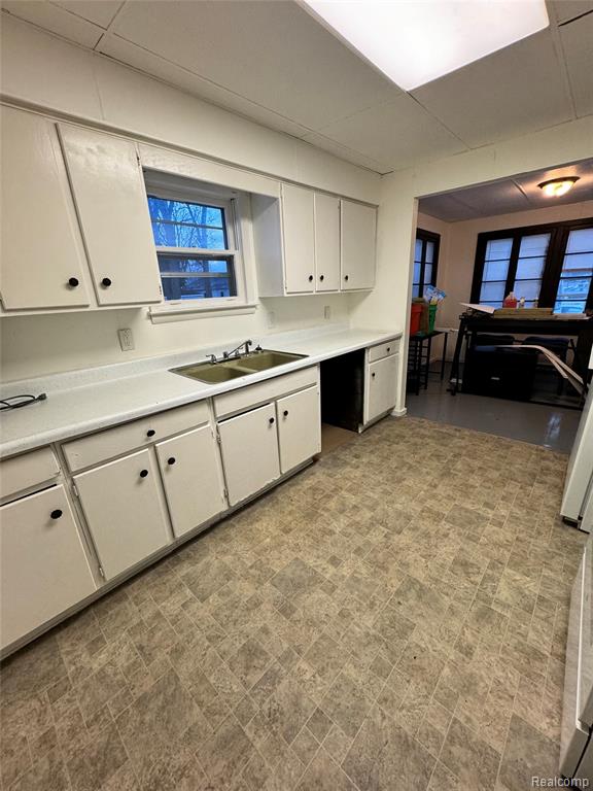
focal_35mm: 14
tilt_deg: -19.2
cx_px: 296
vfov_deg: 102.1
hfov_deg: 85.7
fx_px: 320
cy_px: 396
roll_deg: +3.4
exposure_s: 1/120
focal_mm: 2.22
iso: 200
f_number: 2.2
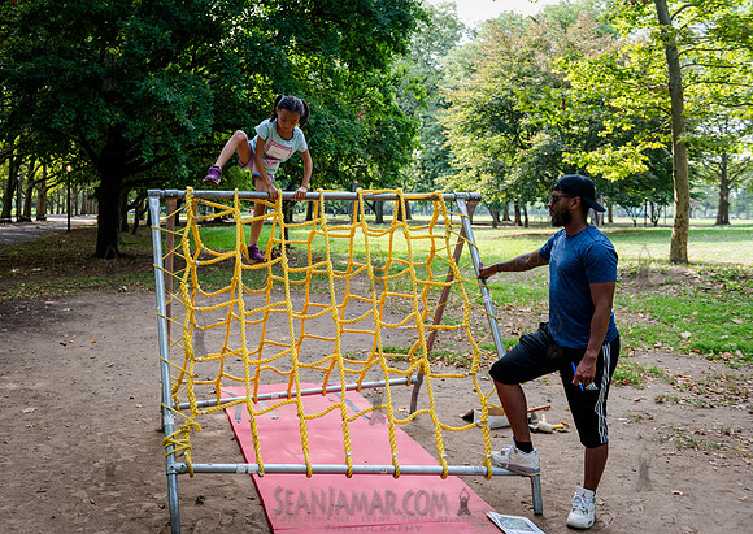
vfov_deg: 36.3
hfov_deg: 49.4
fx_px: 810
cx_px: 282
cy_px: 220
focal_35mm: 38
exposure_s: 1/200
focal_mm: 31
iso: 200
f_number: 3.2
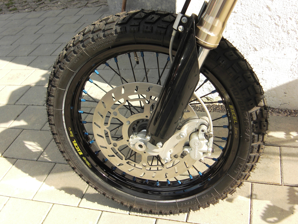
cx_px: 149
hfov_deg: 47.9
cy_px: 112
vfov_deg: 36.8
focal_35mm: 39
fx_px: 336
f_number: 3
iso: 50
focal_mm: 6.9
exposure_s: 1/400
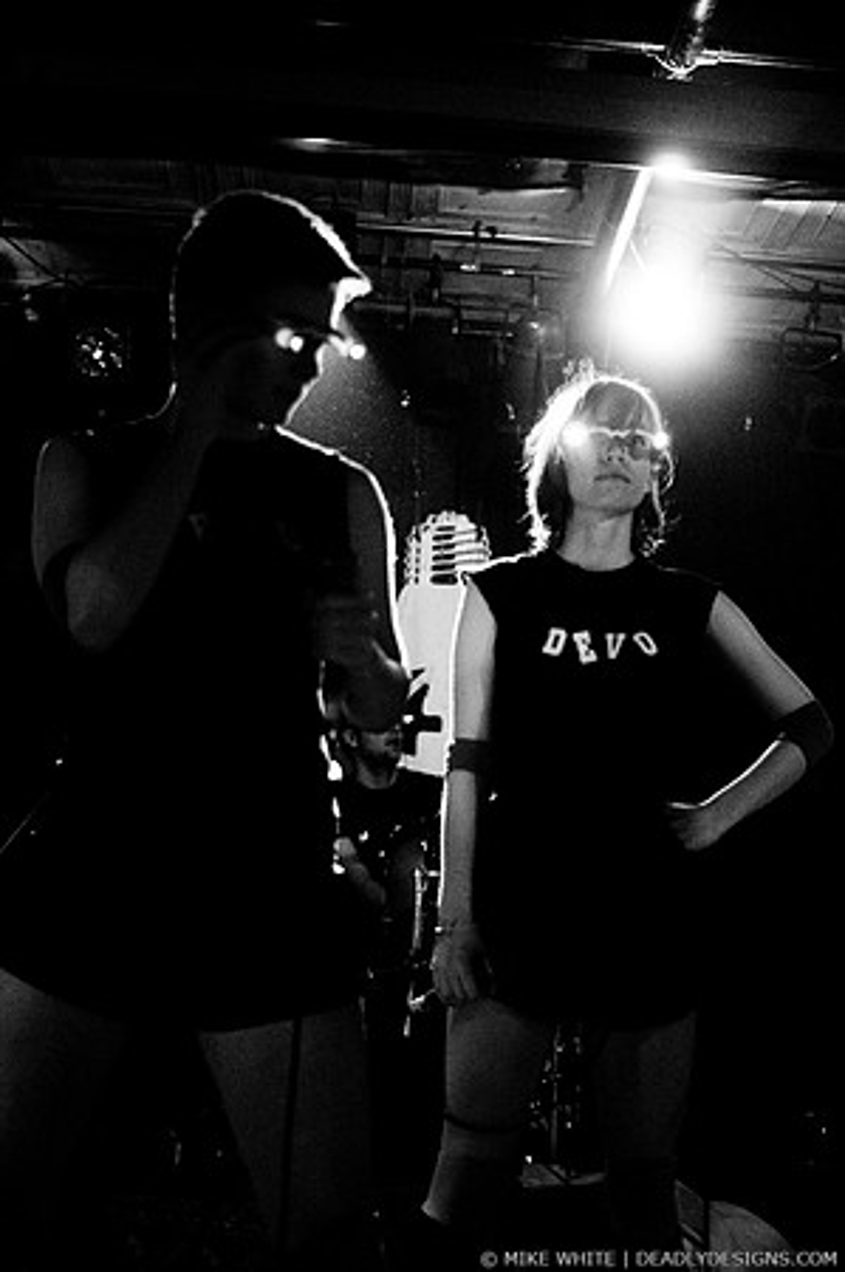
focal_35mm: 45
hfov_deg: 29.8
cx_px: 422
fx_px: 1588
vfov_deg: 43.6
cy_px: 636
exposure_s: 1/100
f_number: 1.8
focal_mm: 30
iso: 1250
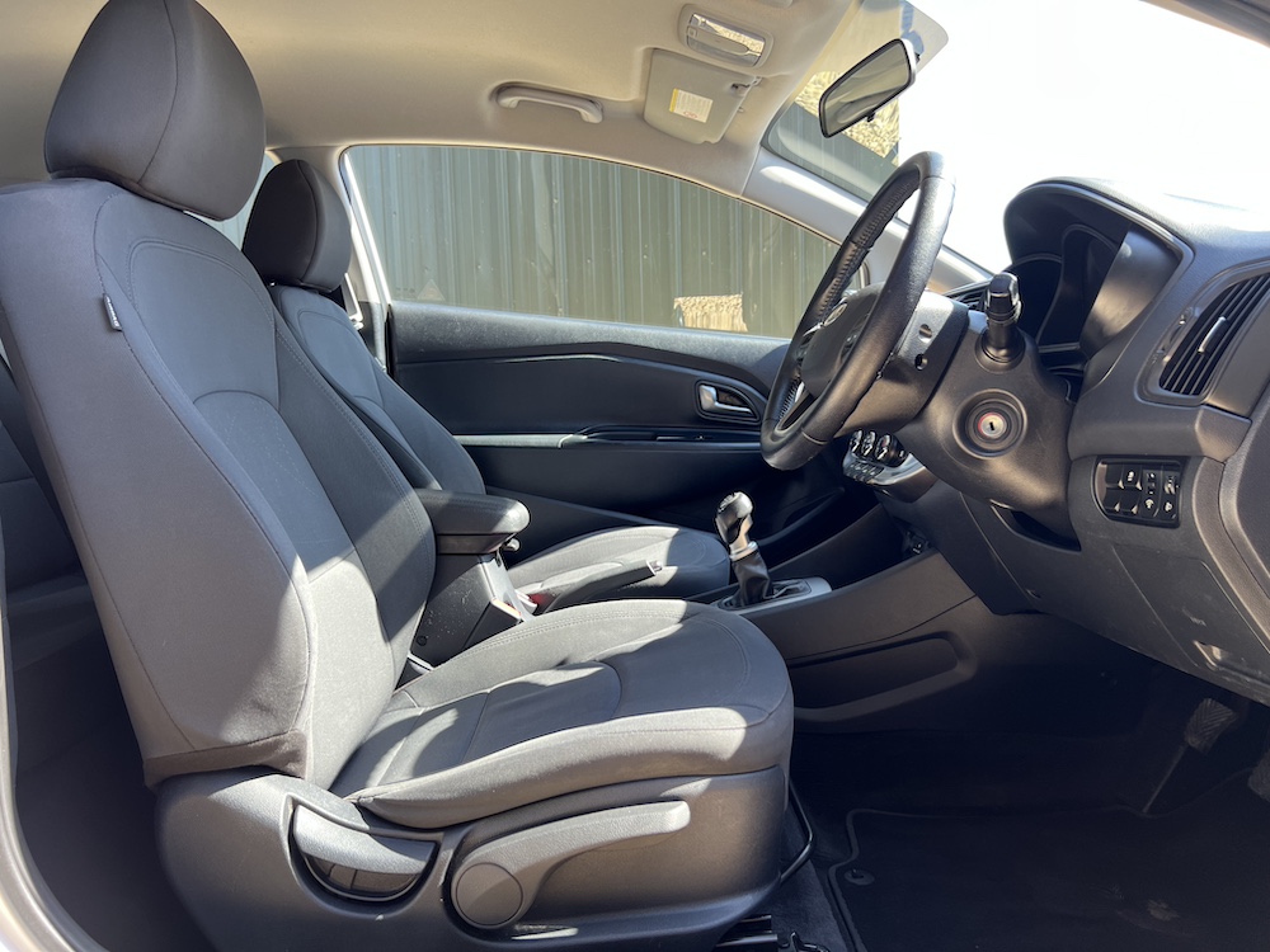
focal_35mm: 26
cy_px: 476
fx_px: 954
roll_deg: +2.5
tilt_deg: -6.5
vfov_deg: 53.1
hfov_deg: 67.3
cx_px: 635
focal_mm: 5.7
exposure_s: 1/125
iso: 32
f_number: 1.5
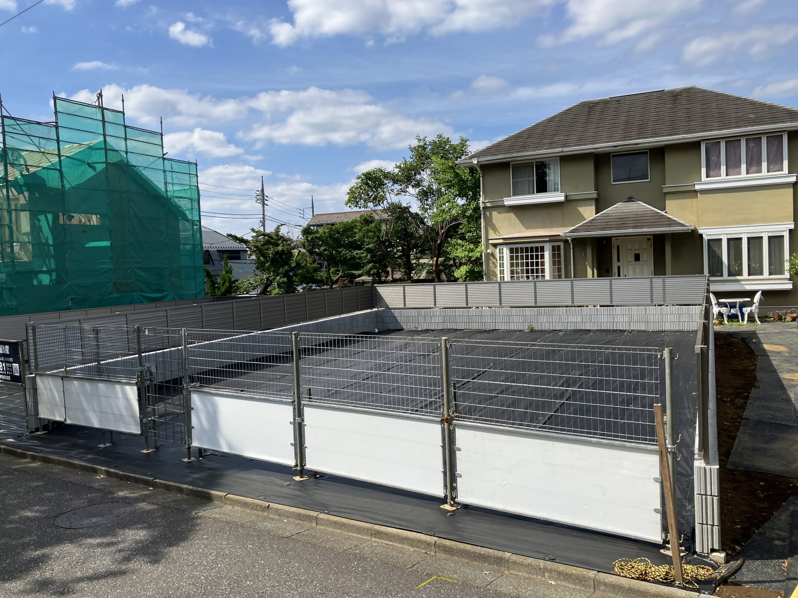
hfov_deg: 61.6
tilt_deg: -3.2
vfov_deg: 48.2
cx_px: 386
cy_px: 292
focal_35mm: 29
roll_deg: +2.6
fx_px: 669
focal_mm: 3.99
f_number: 1.8
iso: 32
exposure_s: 1/2208
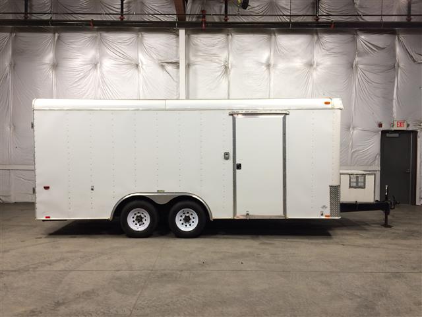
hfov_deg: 61.7
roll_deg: +1.2
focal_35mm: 29
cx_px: 211
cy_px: 158
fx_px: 354
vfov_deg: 48.2
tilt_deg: -3.3
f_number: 2.2
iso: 40
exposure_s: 1/30
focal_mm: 4.15
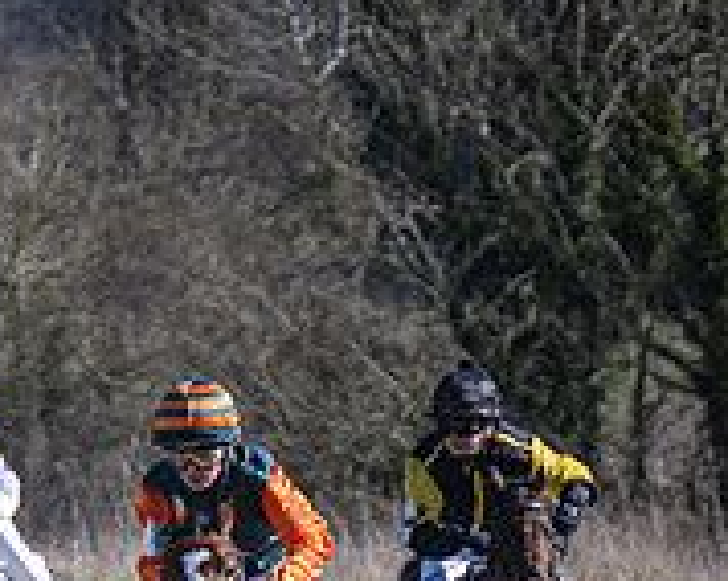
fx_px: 17734
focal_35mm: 824
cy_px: 633
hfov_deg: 2.3
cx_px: -676
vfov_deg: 1.9
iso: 125
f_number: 4
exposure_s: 1/1000
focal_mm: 140
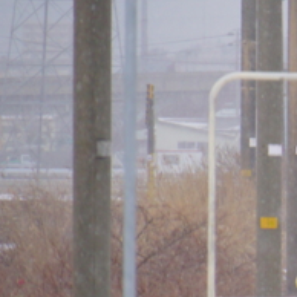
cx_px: 585
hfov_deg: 1.7
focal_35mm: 1049
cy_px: 247
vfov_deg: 1.7
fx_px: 10183
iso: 640
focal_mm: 200
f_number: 6.3
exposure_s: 1/500
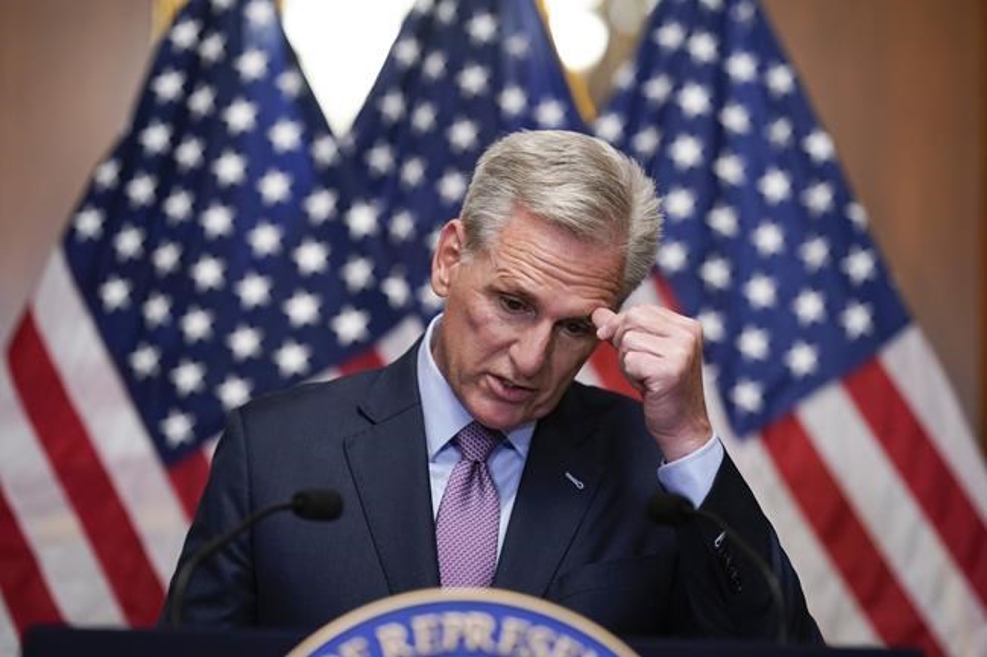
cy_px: 328
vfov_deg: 10.2
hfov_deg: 15.2
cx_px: 494
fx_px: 3700
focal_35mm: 135
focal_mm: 135
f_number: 2.2
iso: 2000
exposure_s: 1/500
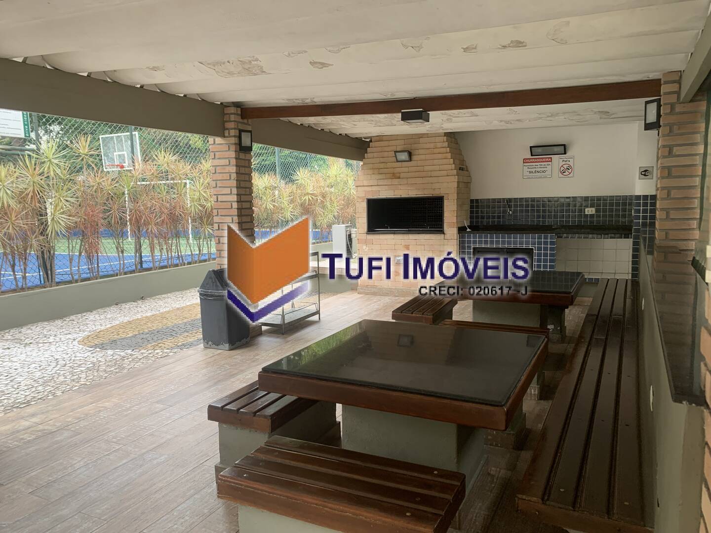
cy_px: 266
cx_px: 356
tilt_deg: -6.5
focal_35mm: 26
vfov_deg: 53.1
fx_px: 534
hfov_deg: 67.3
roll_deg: +1.8
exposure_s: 1/122
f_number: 1.8
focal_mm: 4.25
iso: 40
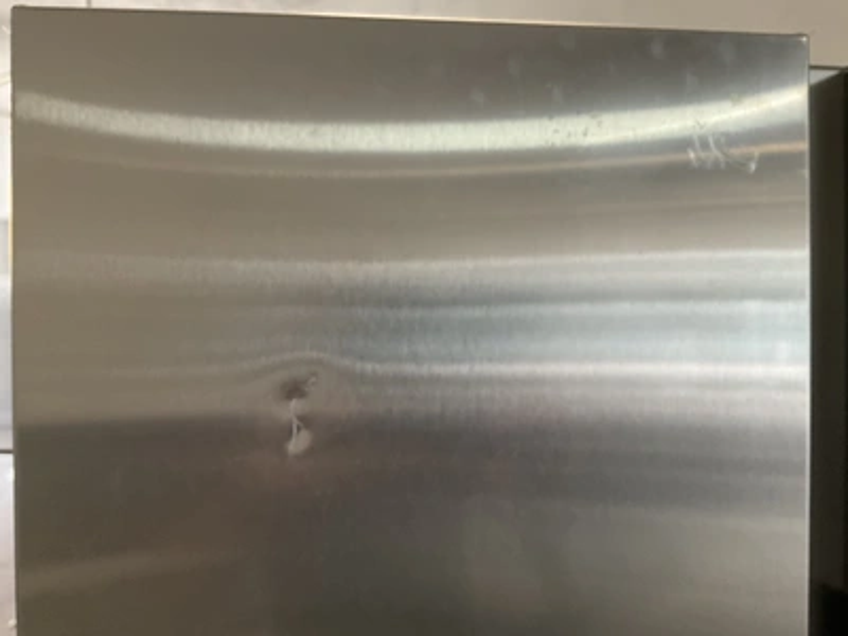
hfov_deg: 61.7
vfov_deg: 48.2
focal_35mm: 29
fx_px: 710
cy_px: 318
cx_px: 424
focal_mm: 3
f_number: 1.8
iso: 125
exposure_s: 1/60
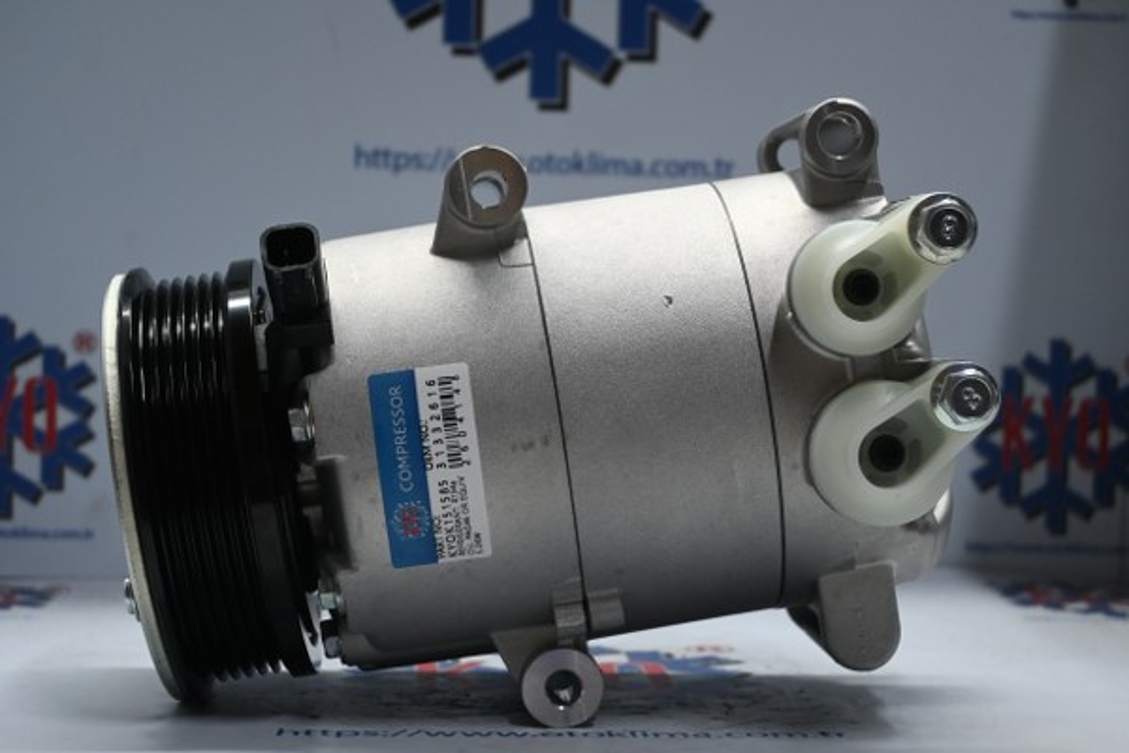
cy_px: 376
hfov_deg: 30.5
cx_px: 564
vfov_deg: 20.6
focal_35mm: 66
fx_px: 2070
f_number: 6
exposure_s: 1/80
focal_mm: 44
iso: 1250
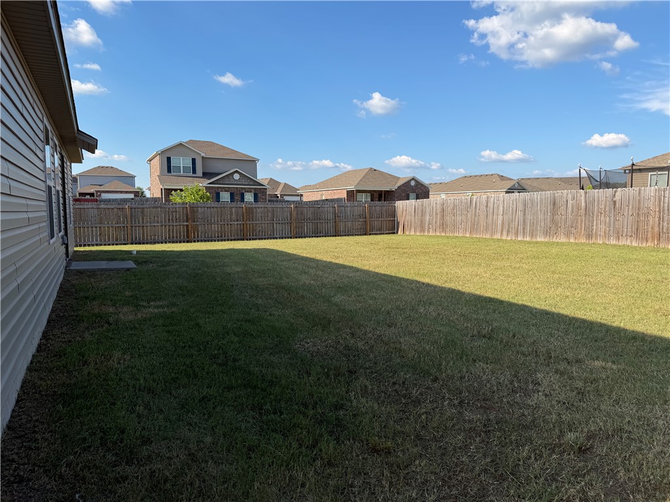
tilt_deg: -5.7
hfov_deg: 71.6
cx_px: 335
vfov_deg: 56.8
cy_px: 251
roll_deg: +0.9
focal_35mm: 24
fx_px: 465
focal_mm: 6.76
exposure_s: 1/3279
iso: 80
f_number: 1.78
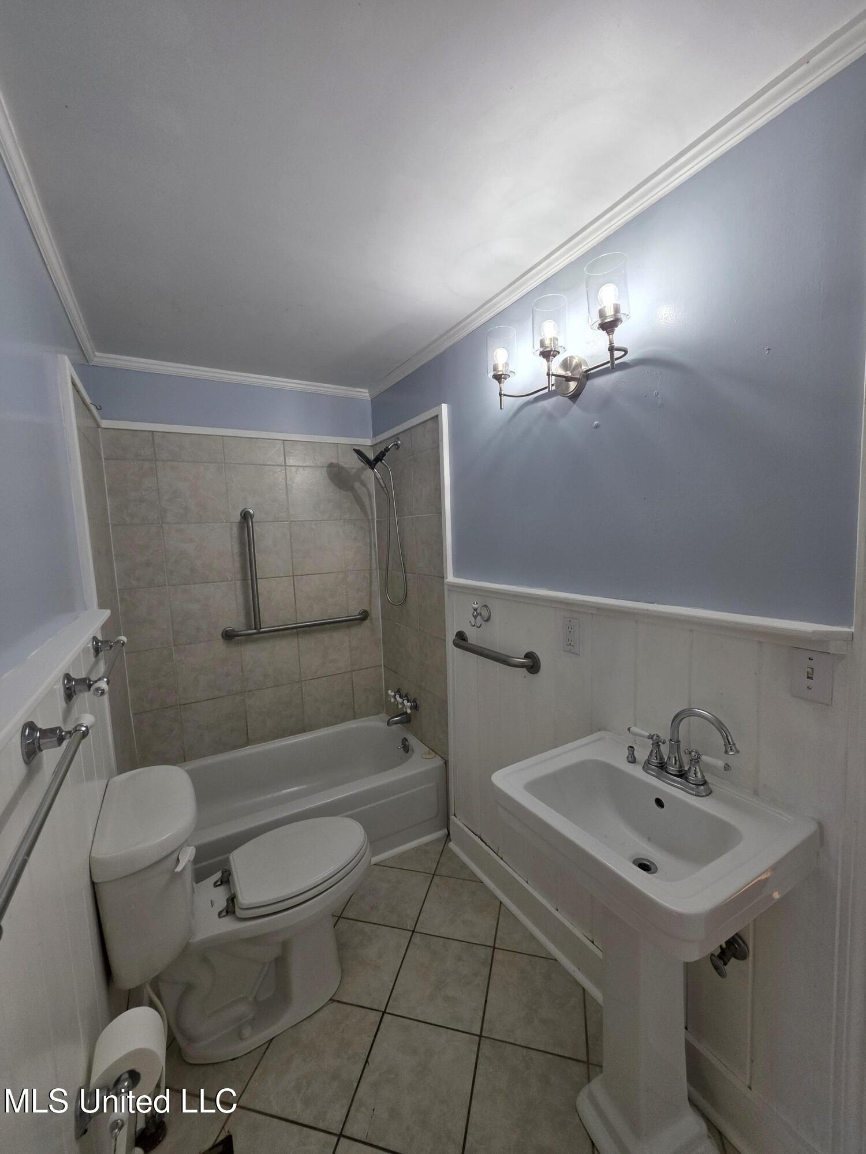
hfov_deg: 89.9
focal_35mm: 13
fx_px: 434
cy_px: 577
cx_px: 433
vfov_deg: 106.2
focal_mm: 2.2
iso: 80
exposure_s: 1/120
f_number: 1.9
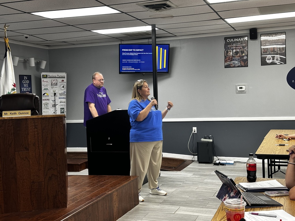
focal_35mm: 48
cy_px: 110
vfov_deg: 30.3
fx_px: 409
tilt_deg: -2.5
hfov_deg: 39.7
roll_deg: +1.7
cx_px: 148
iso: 160
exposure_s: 1/60
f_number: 1.78
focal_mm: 6.86
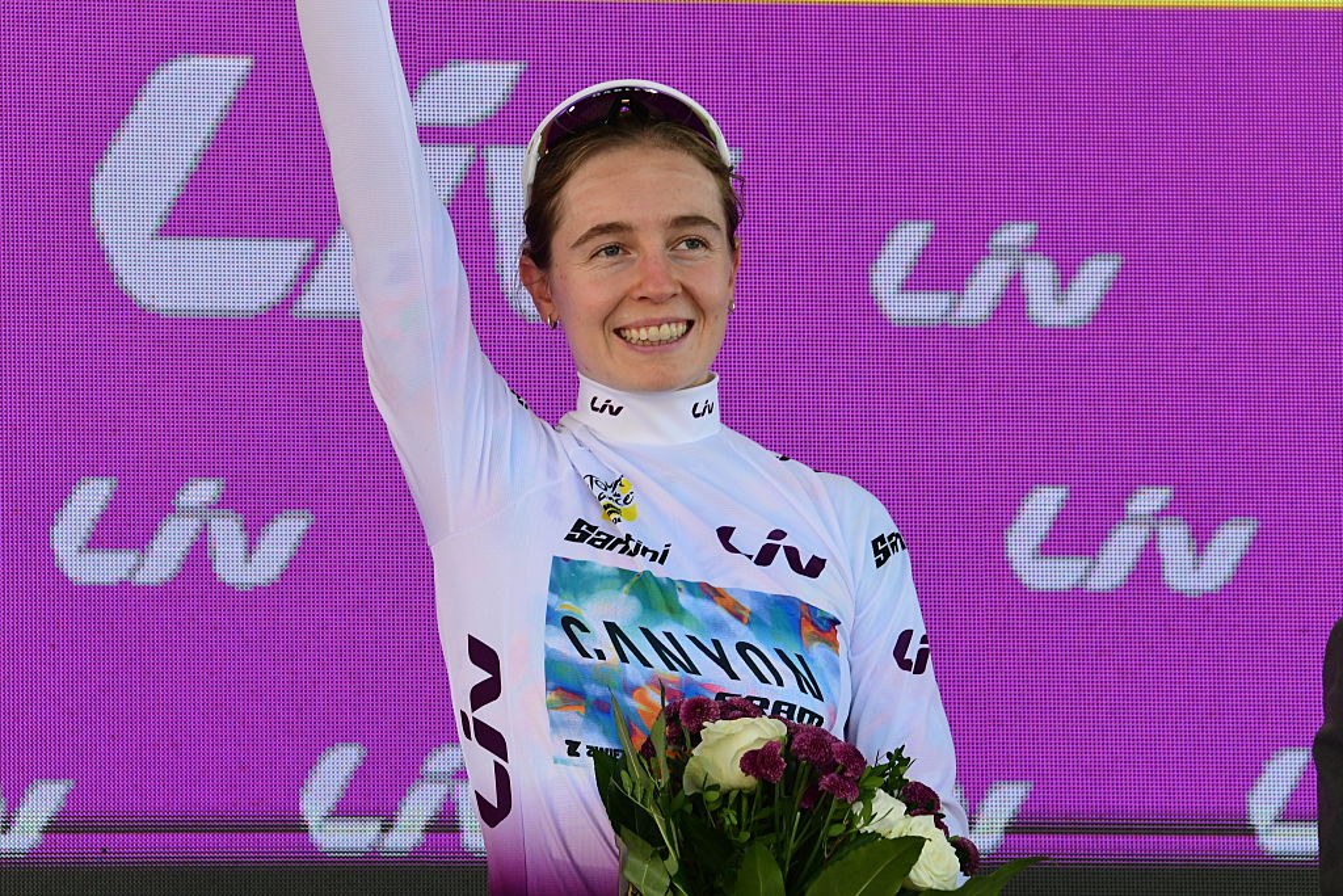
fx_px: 11192
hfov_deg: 6.9
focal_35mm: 300
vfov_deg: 4.6
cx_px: 672
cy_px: 448
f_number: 5
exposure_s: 1/320
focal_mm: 200
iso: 1600
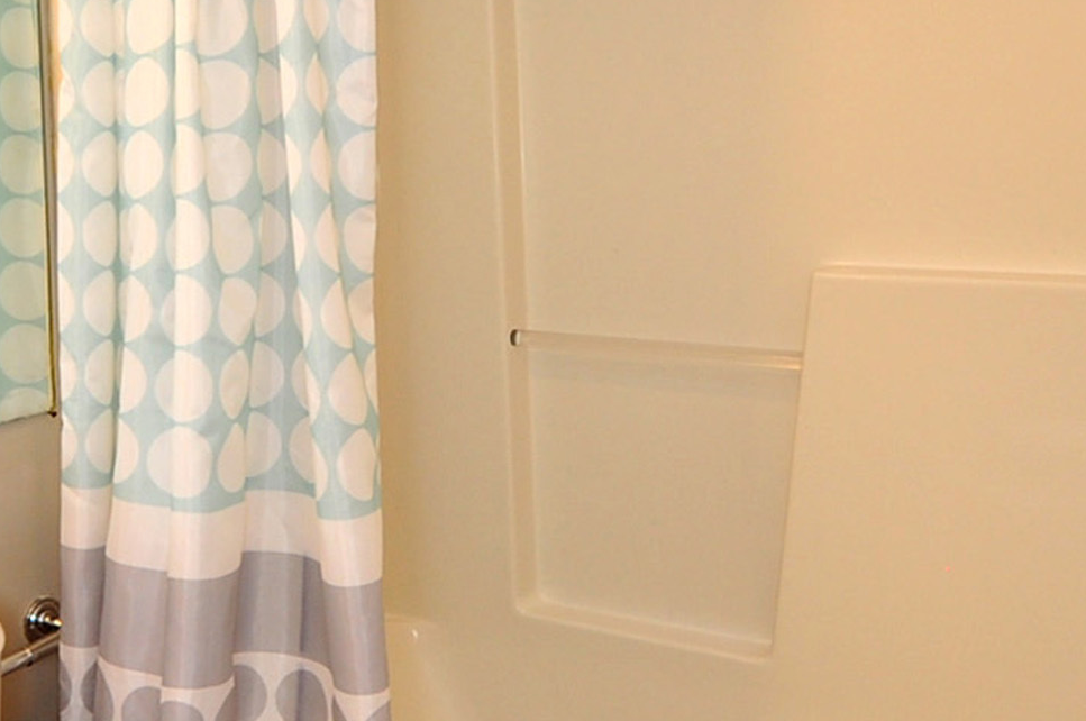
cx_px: 103
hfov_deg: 40.3
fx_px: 1356
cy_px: 392
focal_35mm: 45
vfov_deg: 29.8
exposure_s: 1/30
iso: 200
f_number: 6.3
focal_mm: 10
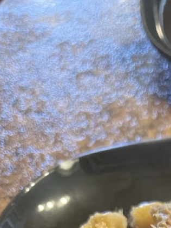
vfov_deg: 21.1
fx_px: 520
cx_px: 217
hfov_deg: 17.6
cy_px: 336
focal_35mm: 79
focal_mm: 5.1
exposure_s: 1/60
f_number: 1.6
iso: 250
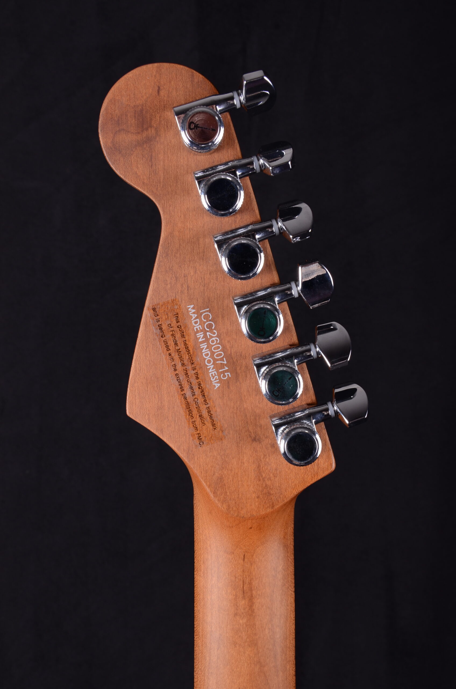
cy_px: 344
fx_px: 916
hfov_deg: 28.0
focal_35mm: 48
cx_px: 228
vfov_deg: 41.2
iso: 200
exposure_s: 1/200
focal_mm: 32
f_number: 13
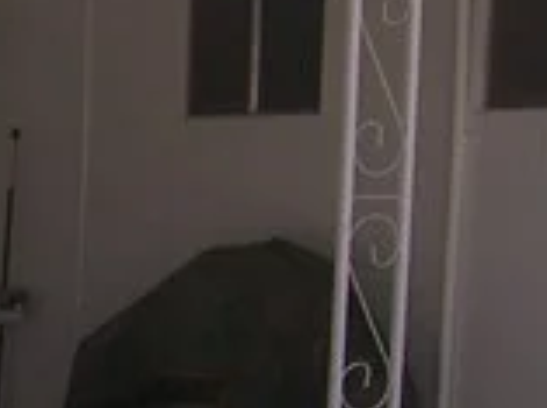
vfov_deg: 9.2
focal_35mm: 157
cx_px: -704
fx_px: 2475
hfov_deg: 10.9
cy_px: 603
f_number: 2.8
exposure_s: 1/1000
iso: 50
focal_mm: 5
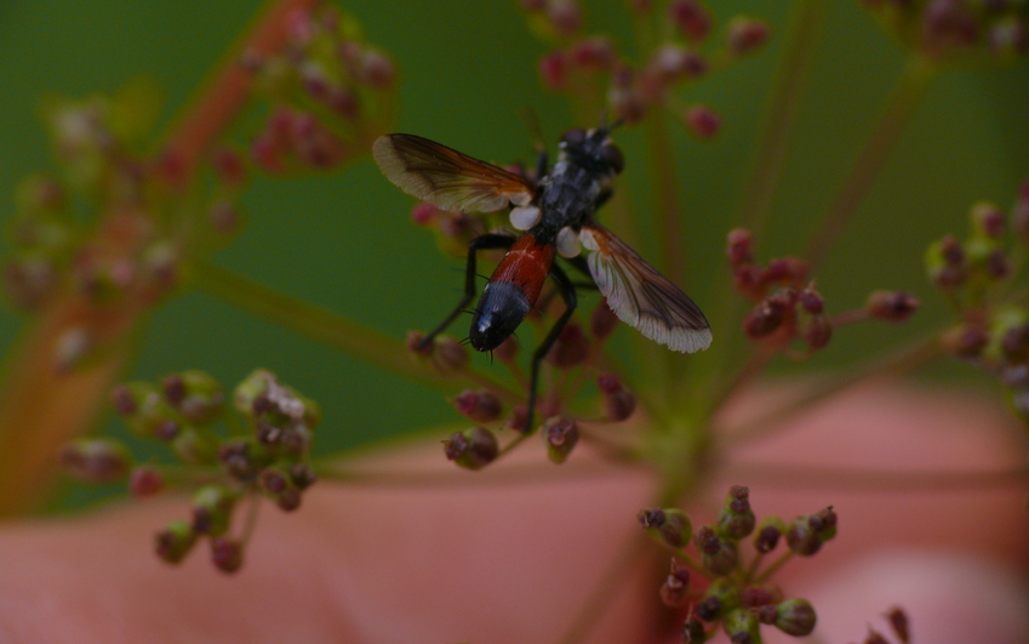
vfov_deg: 10.0
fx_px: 3674
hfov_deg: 15.9
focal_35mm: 131
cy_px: 275
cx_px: 513
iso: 100
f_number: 3.6
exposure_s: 1/200
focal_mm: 26.1
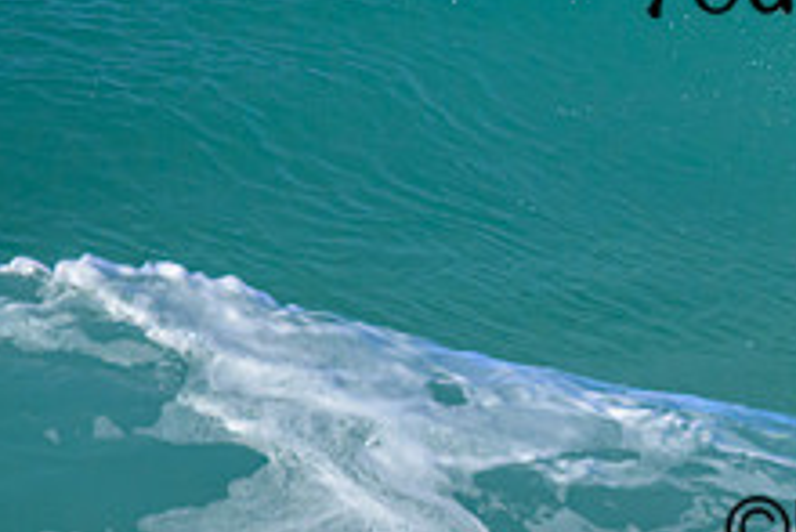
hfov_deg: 0.7
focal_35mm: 2895
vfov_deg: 0.5
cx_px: 932
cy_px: -194
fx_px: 64051
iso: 1800
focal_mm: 800
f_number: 11
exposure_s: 1/2000
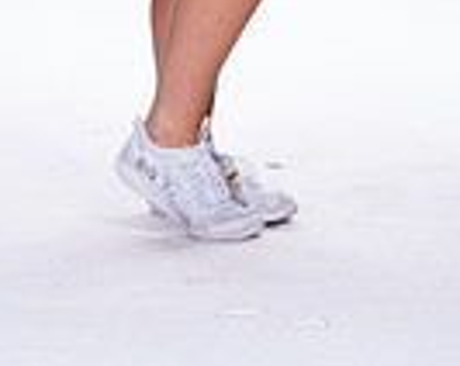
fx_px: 4976
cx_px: 208
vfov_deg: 4.2
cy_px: -401
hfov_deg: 5.3
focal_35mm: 366
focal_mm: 115
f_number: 5.6
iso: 800
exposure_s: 1/250
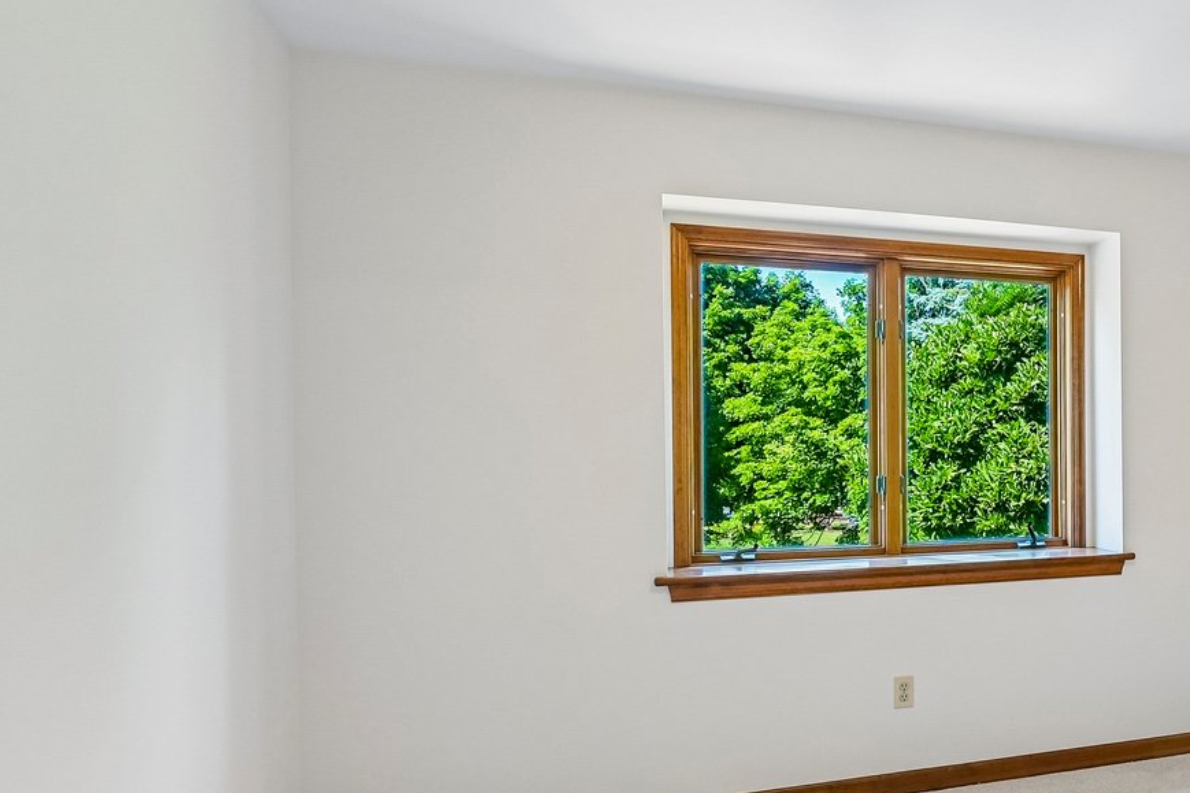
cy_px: 455
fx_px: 1091
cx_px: 1137
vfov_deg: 39.9
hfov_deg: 49.0
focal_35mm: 33
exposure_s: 1/15
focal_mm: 14
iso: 400
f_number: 8
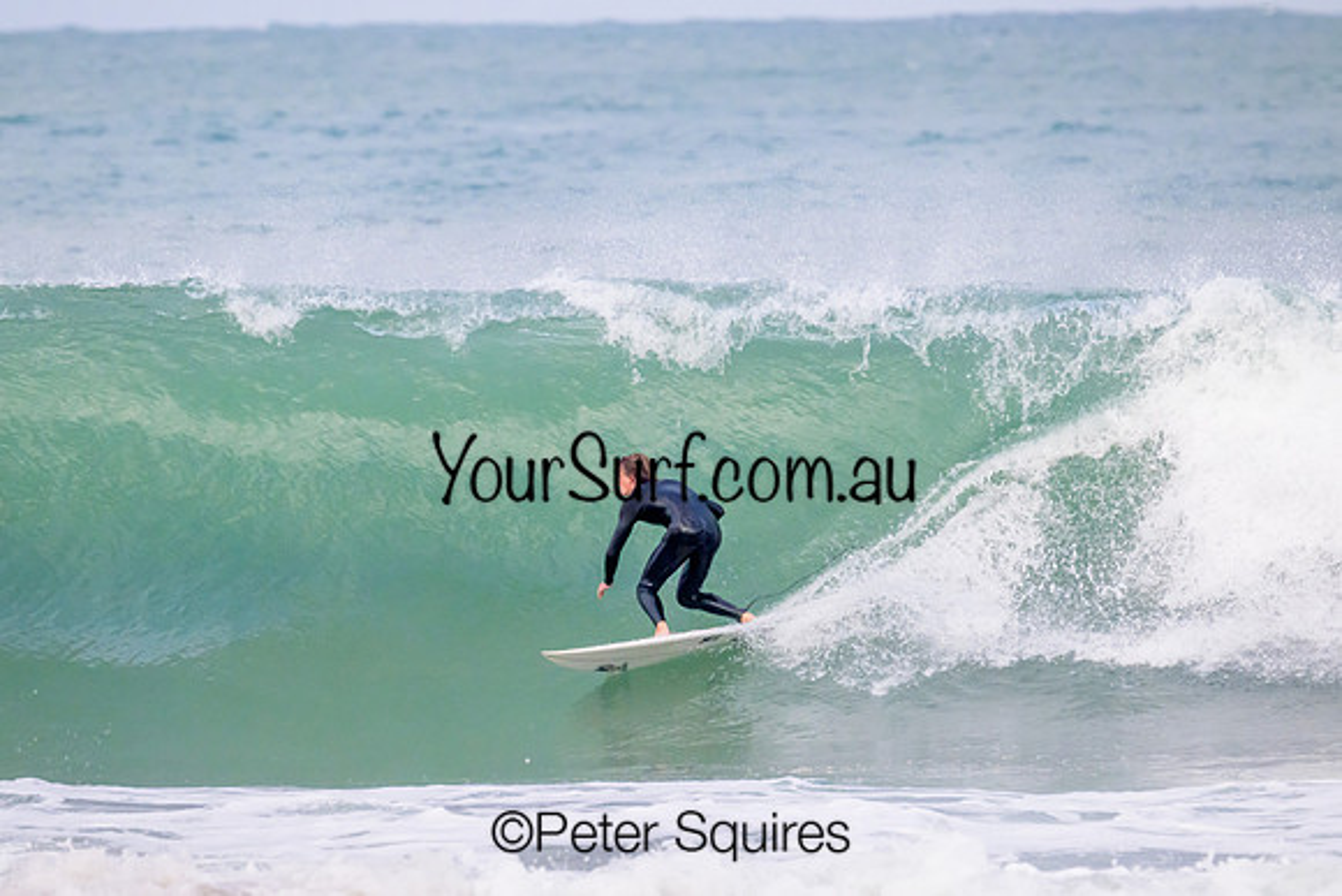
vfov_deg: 2.2
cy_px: 448
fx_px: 23749
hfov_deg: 3.2
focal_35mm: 637
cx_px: 671
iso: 4500
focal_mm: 610
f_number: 11
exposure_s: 1/2000
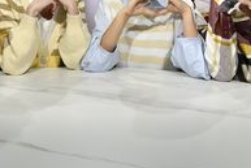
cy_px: -68
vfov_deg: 14.4
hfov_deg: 22.6
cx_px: 108
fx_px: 628
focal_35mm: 90
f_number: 5.6
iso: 800
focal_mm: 29
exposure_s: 1/125
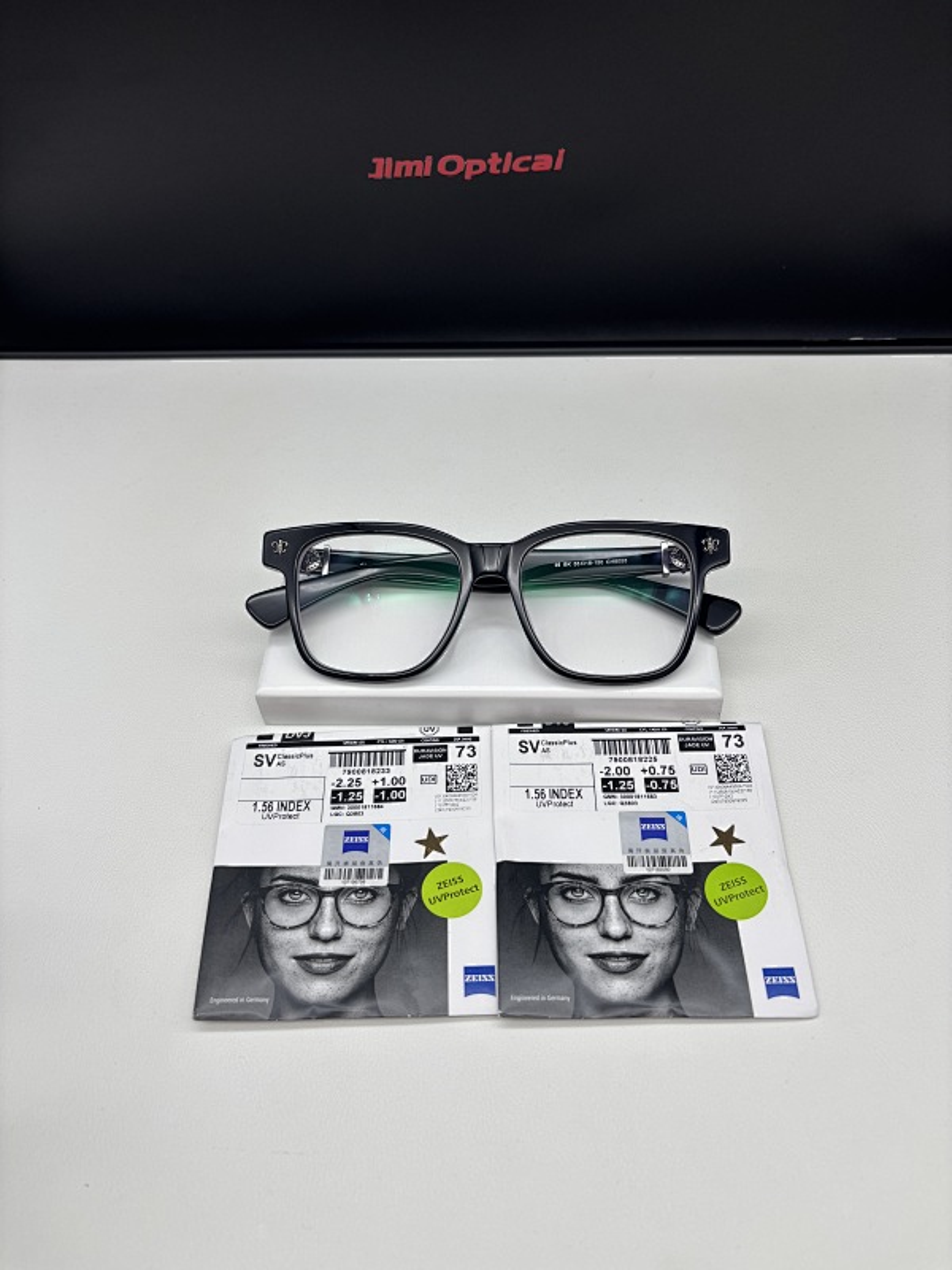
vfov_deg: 67.3
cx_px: 476
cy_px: 635
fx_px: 953
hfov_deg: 53.1
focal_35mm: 26
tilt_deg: -50.0
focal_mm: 5.96
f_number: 1.6
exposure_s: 1/113
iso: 32
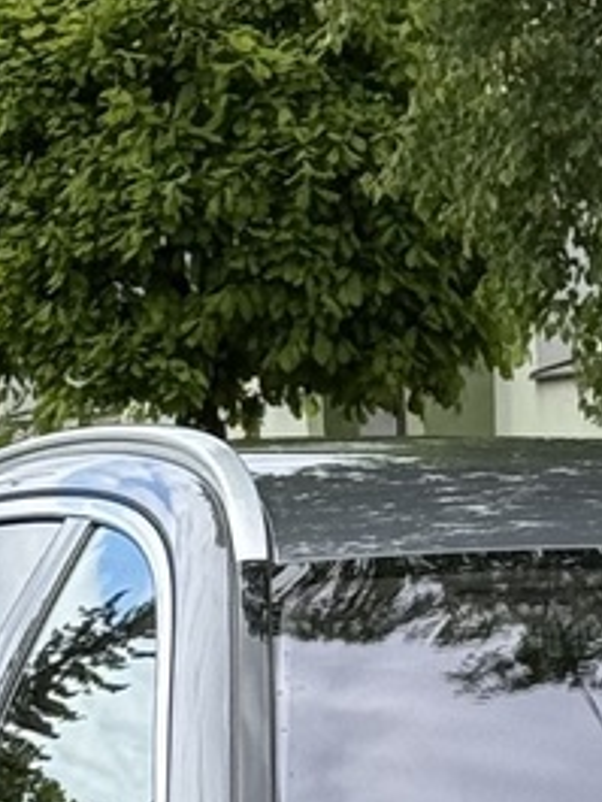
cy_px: 769
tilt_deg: -3.3
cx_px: 1213
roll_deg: +0.6
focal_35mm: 290
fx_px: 6719
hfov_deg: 5.0
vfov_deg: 6.8
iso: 80
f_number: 1.78
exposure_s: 1/2577
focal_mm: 6.76
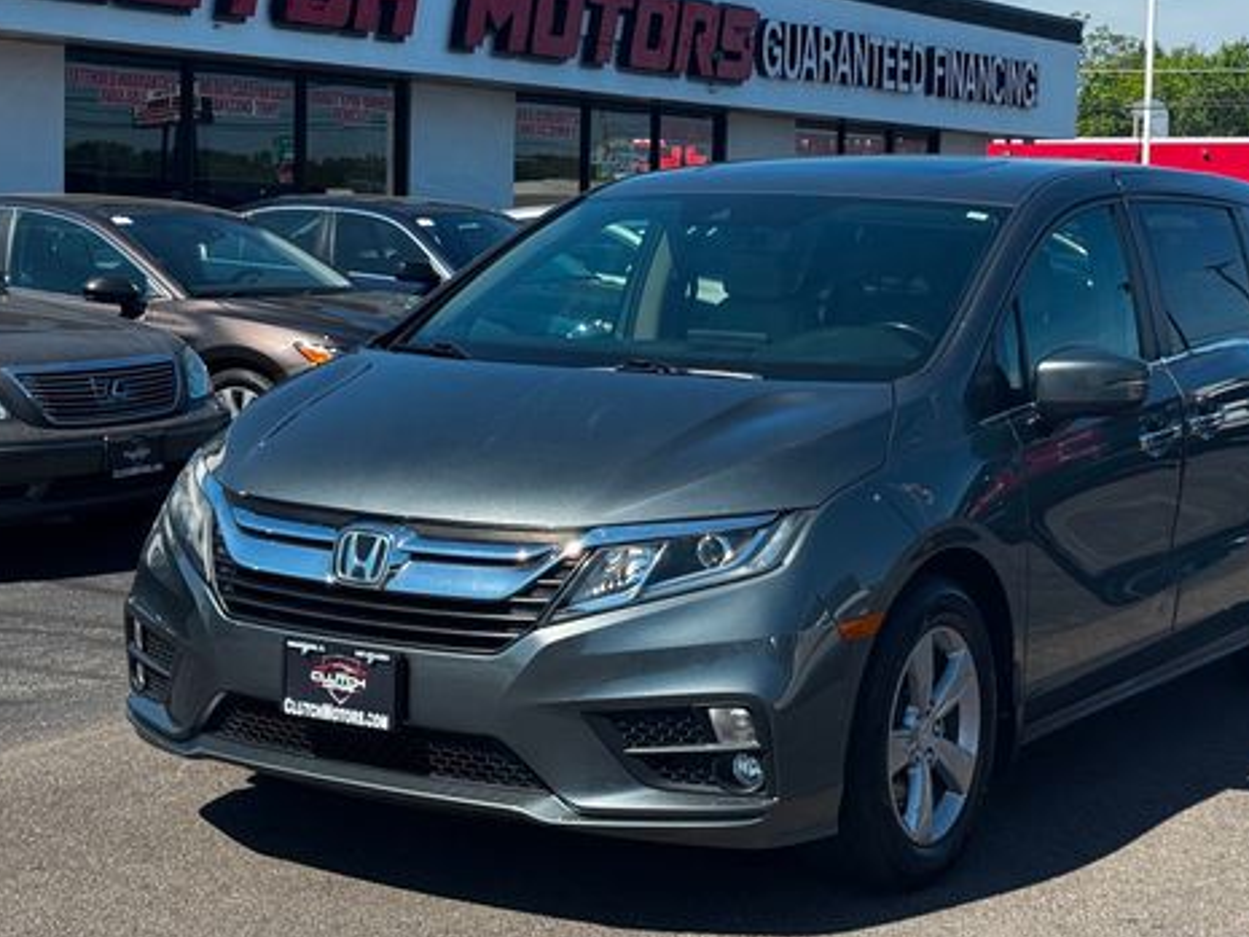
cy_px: 354
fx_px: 2382
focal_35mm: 66
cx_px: 645
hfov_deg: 29.4
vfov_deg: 22.2
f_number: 1.78
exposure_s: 1/2959
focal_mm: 6.76
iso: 64
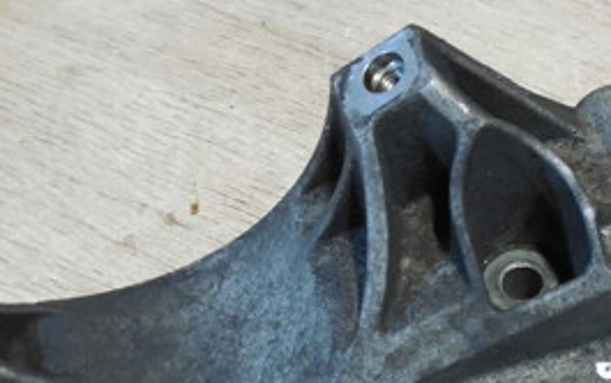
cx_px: 551
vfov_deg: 19.6
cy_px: 408
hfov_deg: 30.5
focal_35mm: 64
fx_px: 1066
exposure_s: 1/10
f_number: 3.3
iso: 400
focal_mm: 4.5
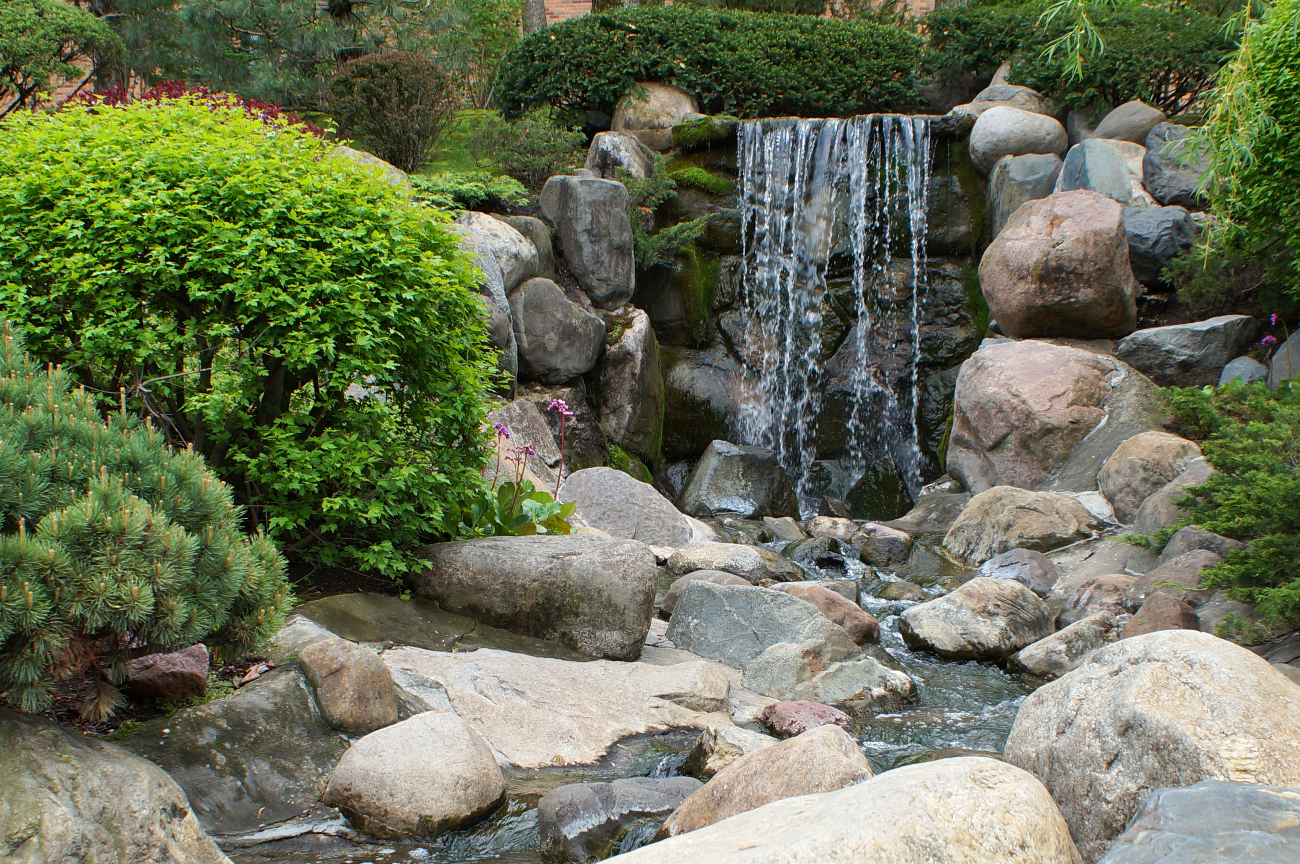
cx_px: 717
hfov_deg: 40.3
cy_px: 574
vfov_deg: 27.3
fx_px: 1768
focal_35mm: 49
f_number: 4.5
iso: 100
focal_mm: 18
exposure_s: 1/250
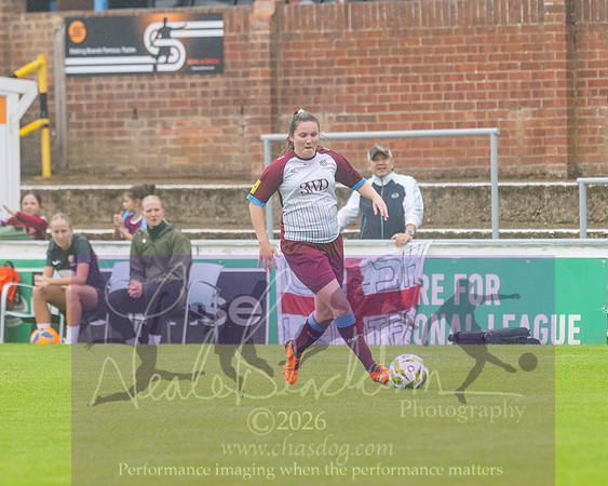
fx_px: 9538
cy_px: 162
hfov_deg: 3.7
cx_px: 257
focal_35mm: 530
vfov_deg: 2.9
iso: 400
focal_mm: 220
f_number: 2.8
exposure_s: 1/1600
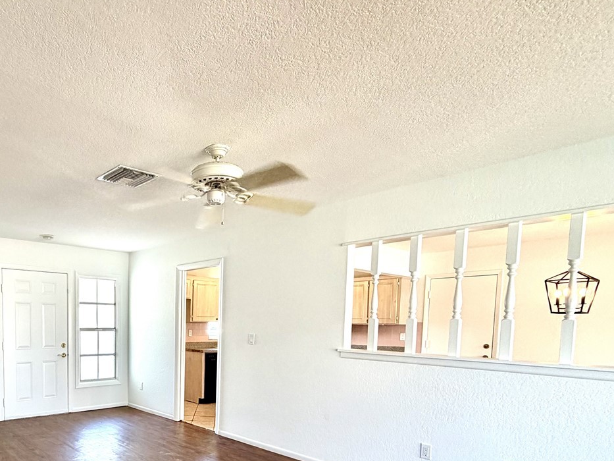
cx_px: 168
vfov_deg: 53.7
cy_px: 356
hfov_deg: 67.9
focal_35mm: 24
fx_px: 426
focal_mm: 2.22
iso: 200
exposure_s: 1/60
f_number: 2.2
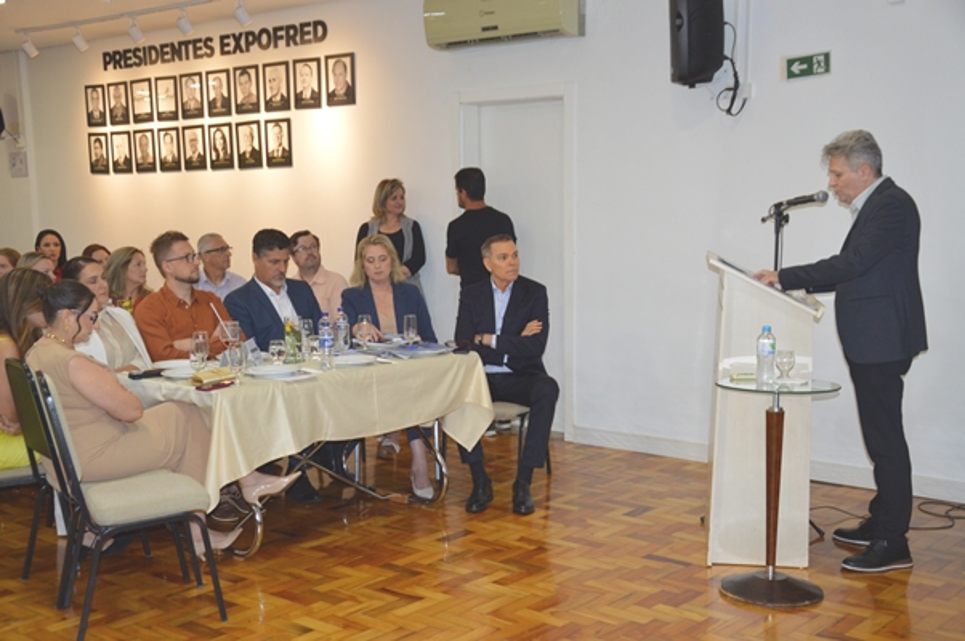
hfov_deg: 46.4
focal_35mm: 42
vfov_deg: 31.8
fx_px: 1125
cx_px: 482
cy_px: 320
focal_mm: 28
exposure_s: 1/60
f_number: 4
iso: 800
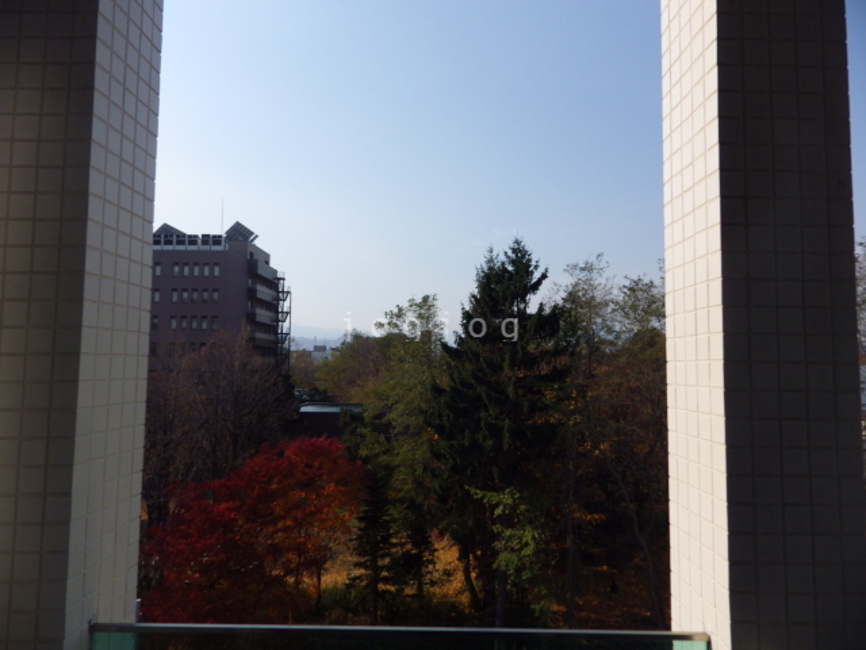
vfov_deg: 61.1
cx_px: 433
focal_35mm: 22
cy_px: 325
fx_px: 550
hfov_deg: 76.4
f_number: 9.7
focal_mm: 4
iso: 100
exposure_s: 1/200
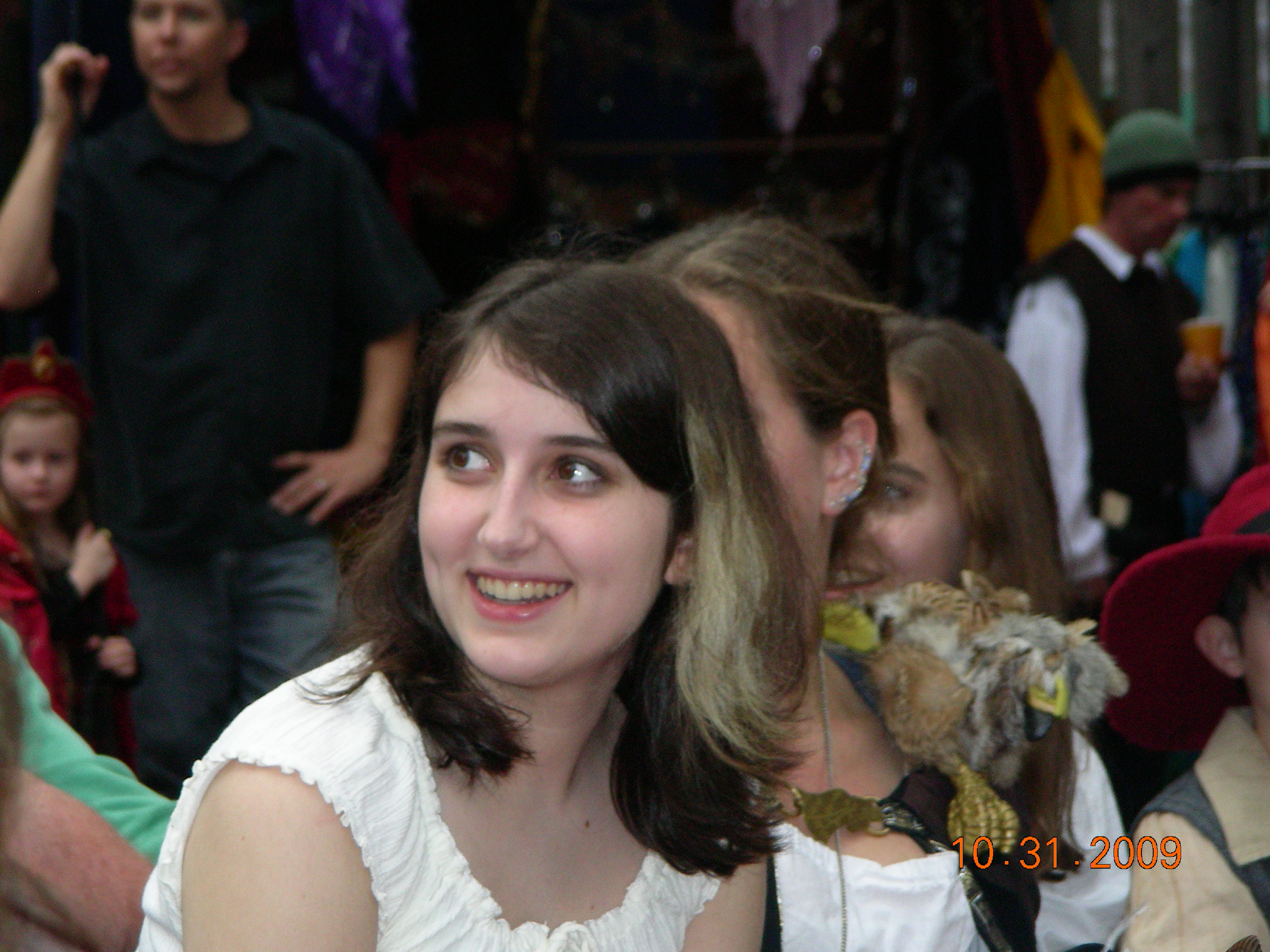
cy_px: 476
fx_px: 6310
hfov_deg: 11.5
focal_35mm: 172
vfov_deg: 8.6
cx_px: 635
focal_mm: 28.7
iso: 170
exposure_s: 1/204
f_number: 3.5
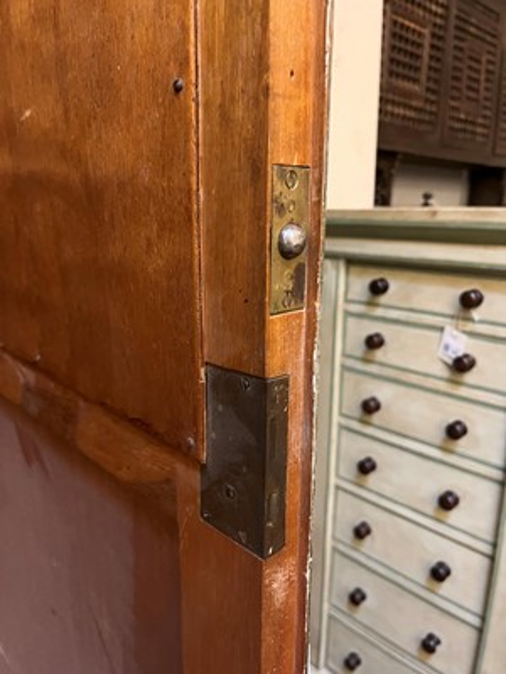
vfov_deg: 67.3
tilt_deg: -13.8
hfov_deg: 53.1
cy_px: 337
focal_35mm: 26
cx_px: 253
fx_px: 507
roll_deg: +0.1
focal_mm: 5.1
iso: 500
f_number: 1.6
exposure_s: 1/33
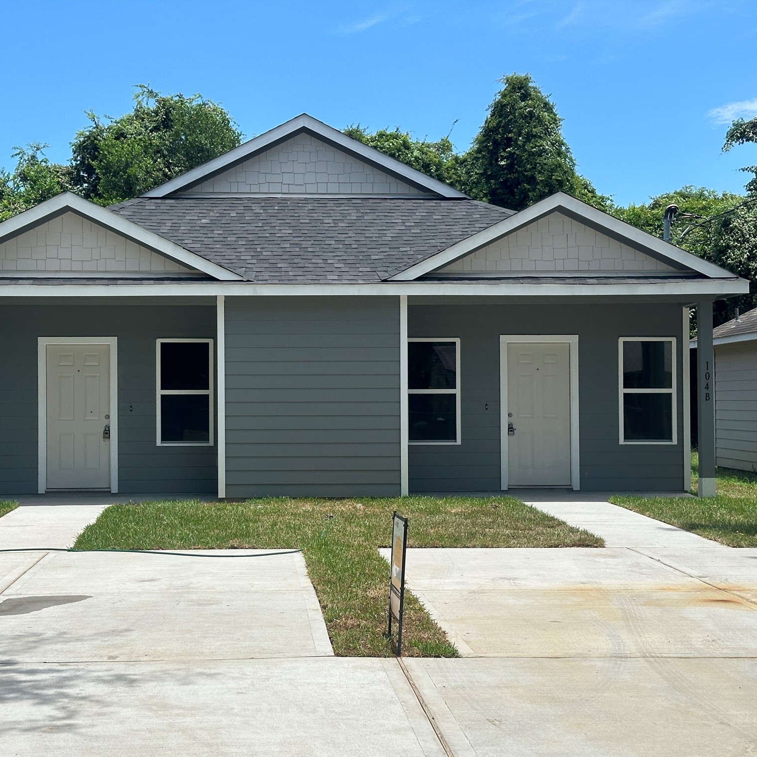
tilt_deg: +2.0
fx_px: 1410
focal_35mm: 57
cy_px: 380
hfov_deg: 29.9
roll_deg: +0.4
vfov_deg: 30.0
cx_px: 291
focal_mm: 6.86
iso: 64
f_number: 1.78
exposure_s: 1/4785
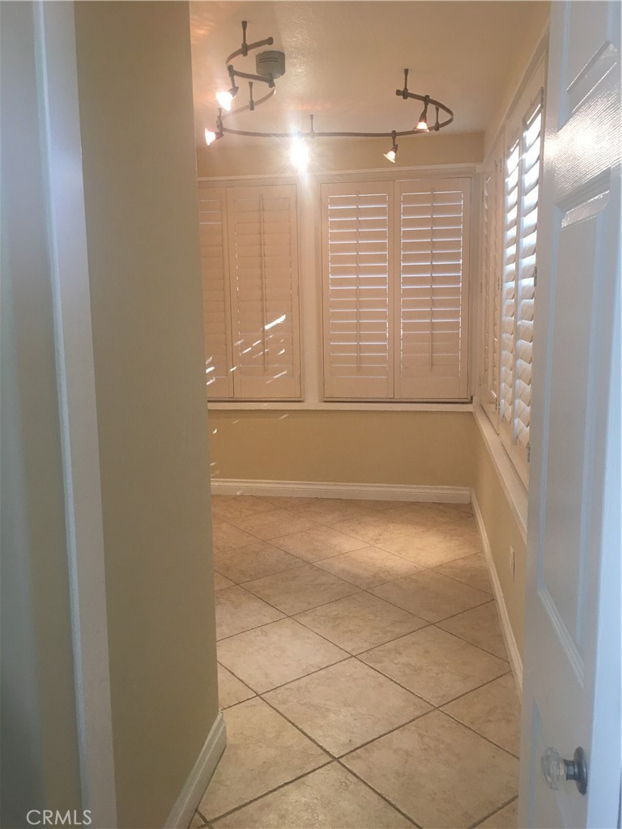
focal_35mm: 29
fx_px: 695
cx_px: 311
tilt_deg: -5.9
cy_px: 414
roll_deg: +0.7
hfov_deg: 48.2
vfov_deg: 61.7
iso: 32
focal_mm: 4.15
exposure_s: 1/15
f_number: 2.2
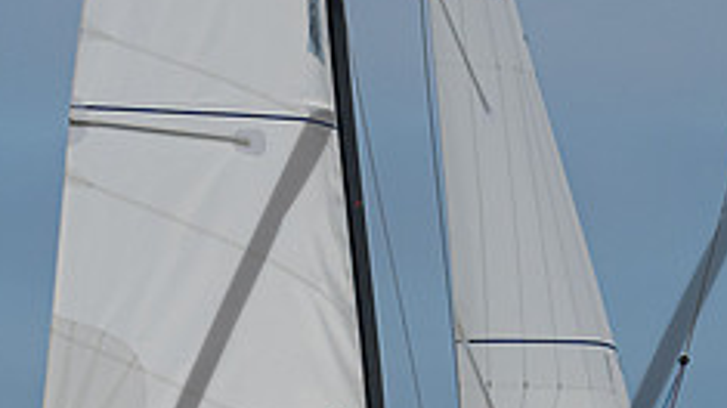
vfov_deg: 2.1
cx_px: 202
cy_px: 569
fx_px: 11254
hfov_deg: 3.7
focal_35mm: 584
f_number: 6.3
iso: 400
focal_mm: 135
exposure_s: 1/4000
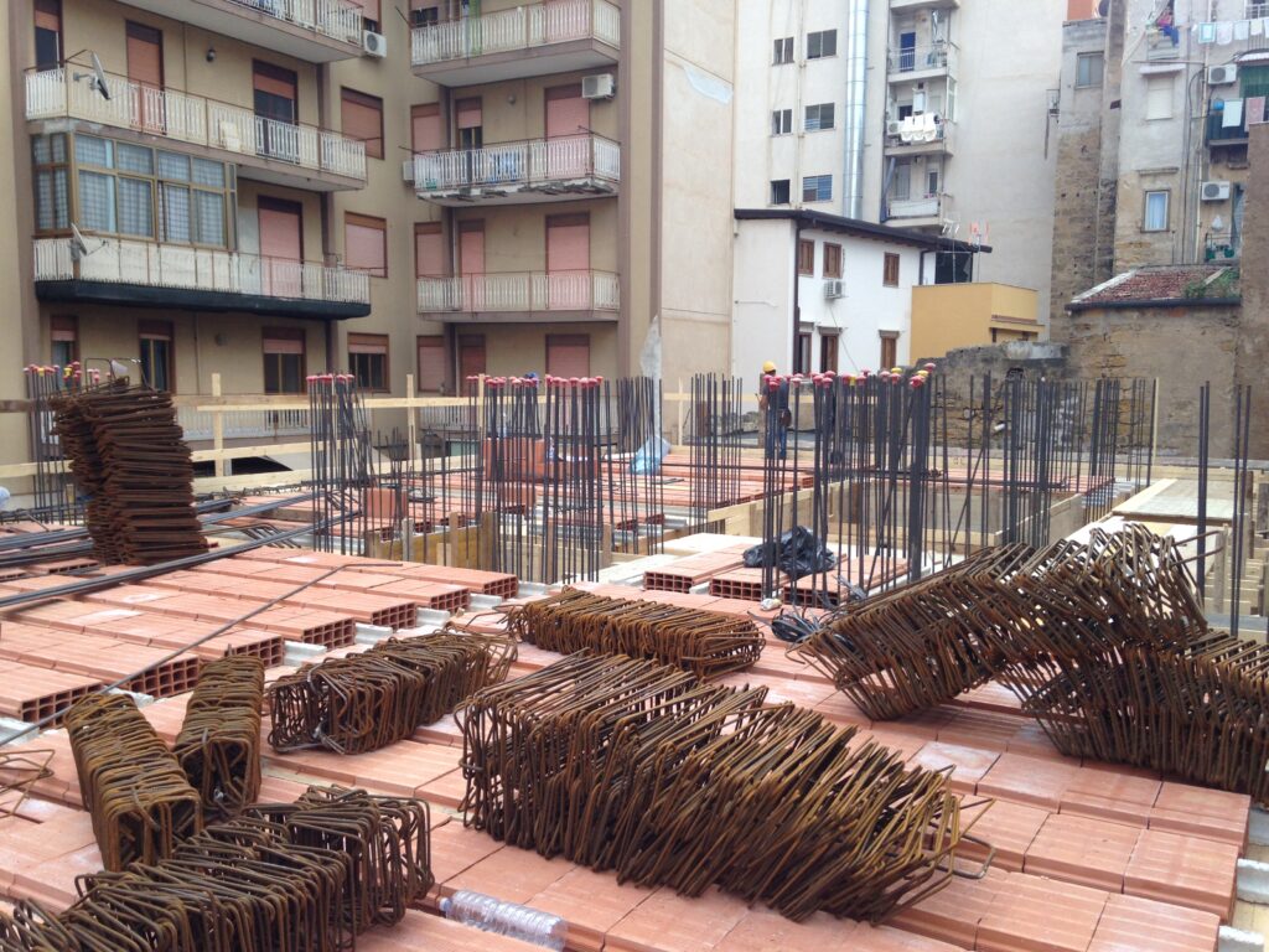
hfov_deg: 55.4
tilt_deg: -3.8
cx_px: 634
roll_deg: -0.9
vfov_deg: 42.9
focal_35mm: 33
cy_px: 476
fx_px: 1210
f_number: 2.4
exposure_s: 1/339
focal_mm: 4.12
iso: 50
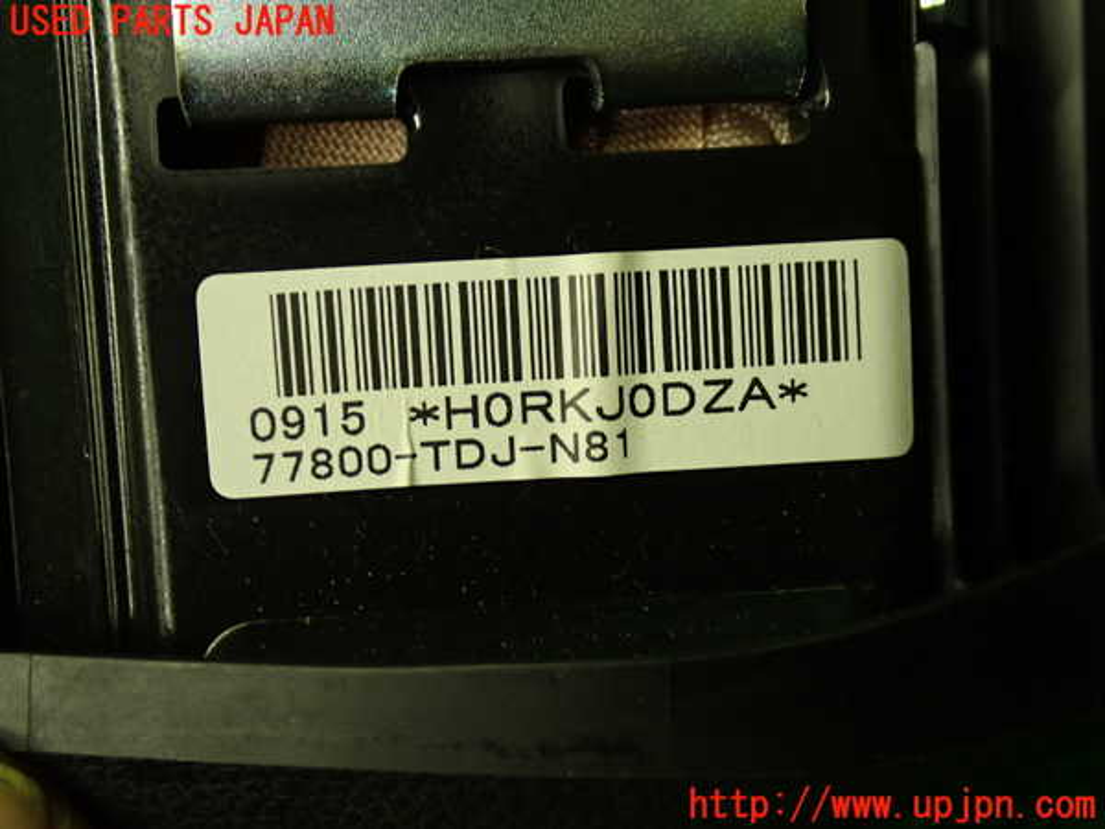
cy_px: 414
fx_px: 1500
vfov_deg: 30.9
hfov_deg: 40.4
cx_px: 552
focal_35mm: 47
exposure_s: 1/50
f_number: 3.1
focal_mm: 8.4
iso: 250
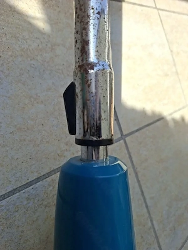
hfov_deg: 58.9
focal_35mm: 23
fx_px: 167
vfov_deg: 73.9
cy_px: 125
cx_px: 94
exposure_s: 1/833
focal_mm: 5.54
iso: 50
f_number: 1.8
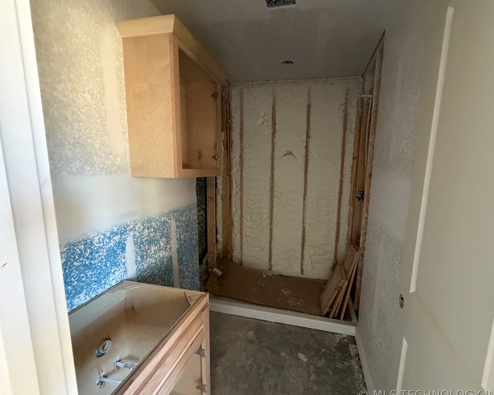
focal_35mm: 15
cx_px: 270
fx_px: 219
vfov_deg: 84.0
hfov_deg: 96.5
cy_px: 201
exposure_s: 1/60
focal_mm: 2.22
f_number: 2.2
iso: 800
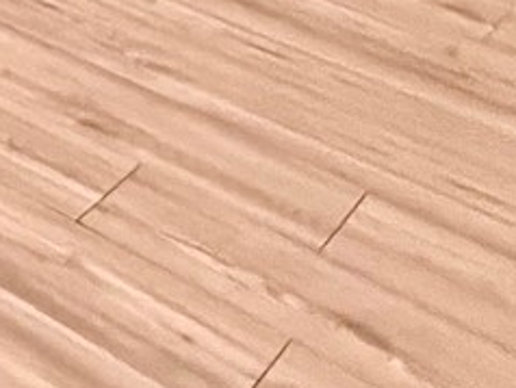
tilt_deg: -1.3
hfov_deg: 12.7
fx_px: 1403
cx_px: -887
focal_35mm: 94
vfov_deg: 10.8
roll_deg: -1.0
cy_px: -765
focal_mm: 2.22
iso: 800
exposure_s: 1/60
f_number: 2.2
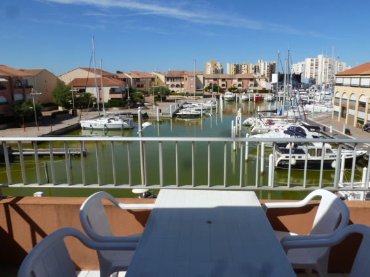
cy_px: 127
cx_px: 205
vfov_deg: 51.3
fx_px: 289
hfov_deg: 65.1
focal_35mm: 27
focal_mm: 4.3
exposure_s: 1/500
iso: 100
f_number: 5.6
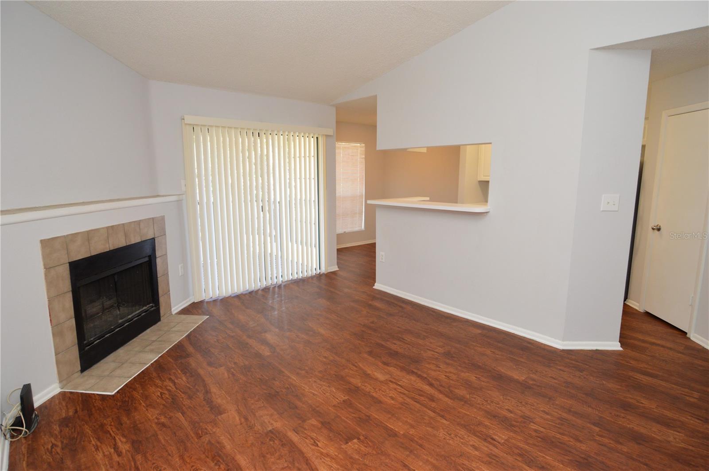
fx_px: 354
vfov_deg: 67.3
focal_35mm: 18
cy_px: 236
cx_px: 354
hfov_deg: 90.1
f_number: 4
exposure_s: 1/60
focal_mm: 12
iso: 800
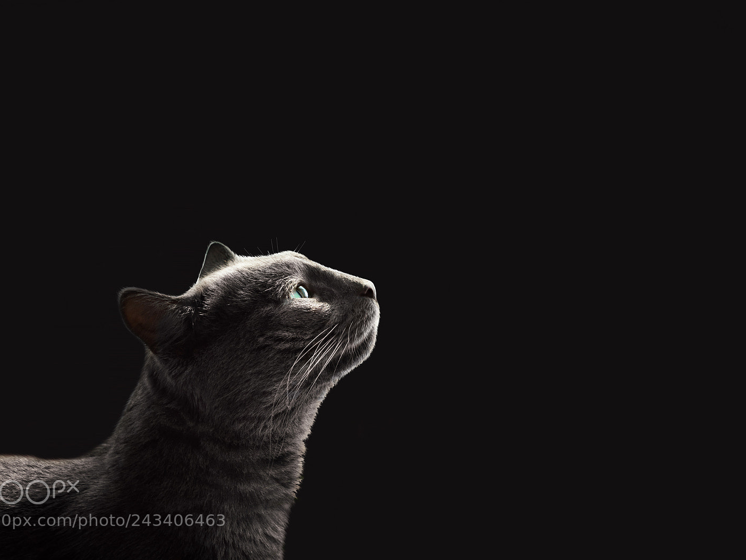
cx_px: 372
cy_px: 278
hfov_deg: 33.5
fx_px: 1240
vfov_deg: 25.4
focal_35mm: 58
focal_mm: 35
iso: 200
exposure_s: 1/80
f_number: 6.3
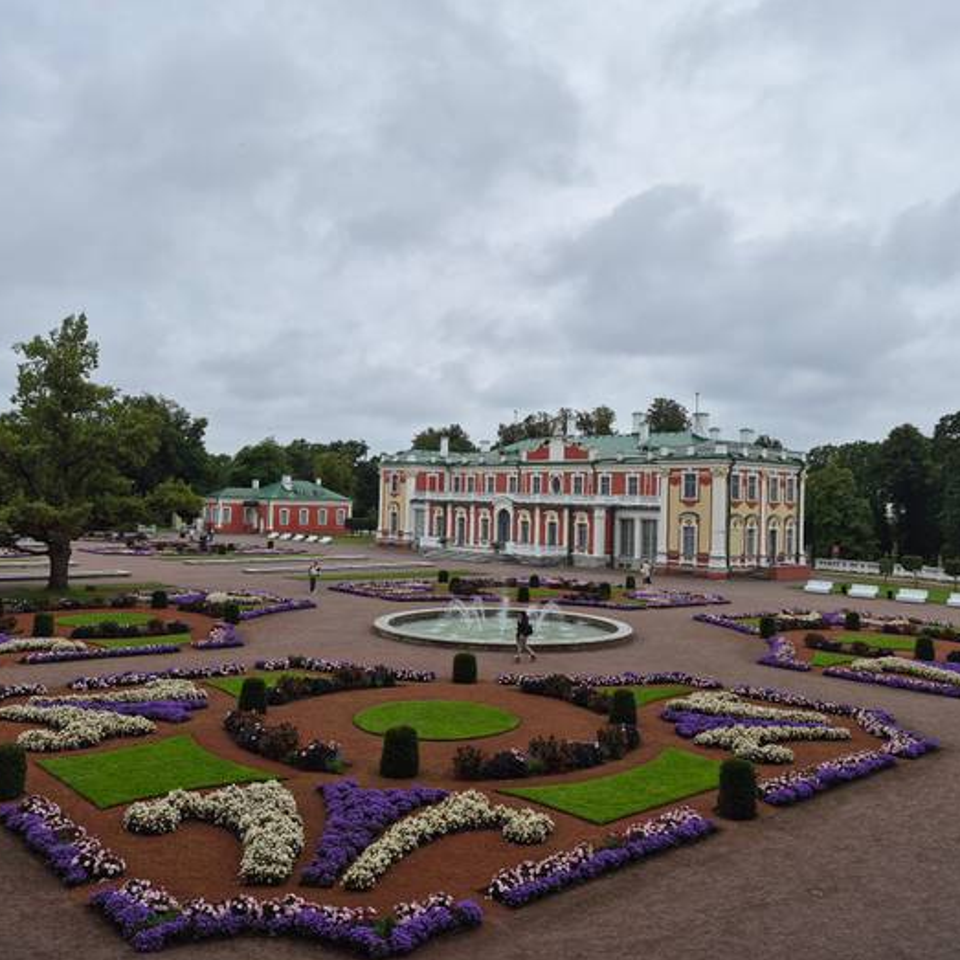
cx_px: 514
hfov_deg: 57.2
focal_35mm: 28
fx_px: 879
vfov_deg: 57.3
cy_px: 492
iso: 80
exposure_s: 1/2952
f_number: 1.8
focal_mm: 5.4
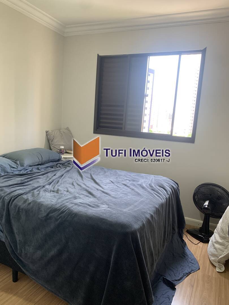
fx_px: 229
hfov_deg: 53.1
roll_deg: -2.9
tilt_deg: -7.4
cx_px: 114
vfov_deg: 67.3
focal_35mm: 26
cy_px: 152
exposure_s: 1/113
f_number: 1.8
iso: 100
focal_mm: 4.25
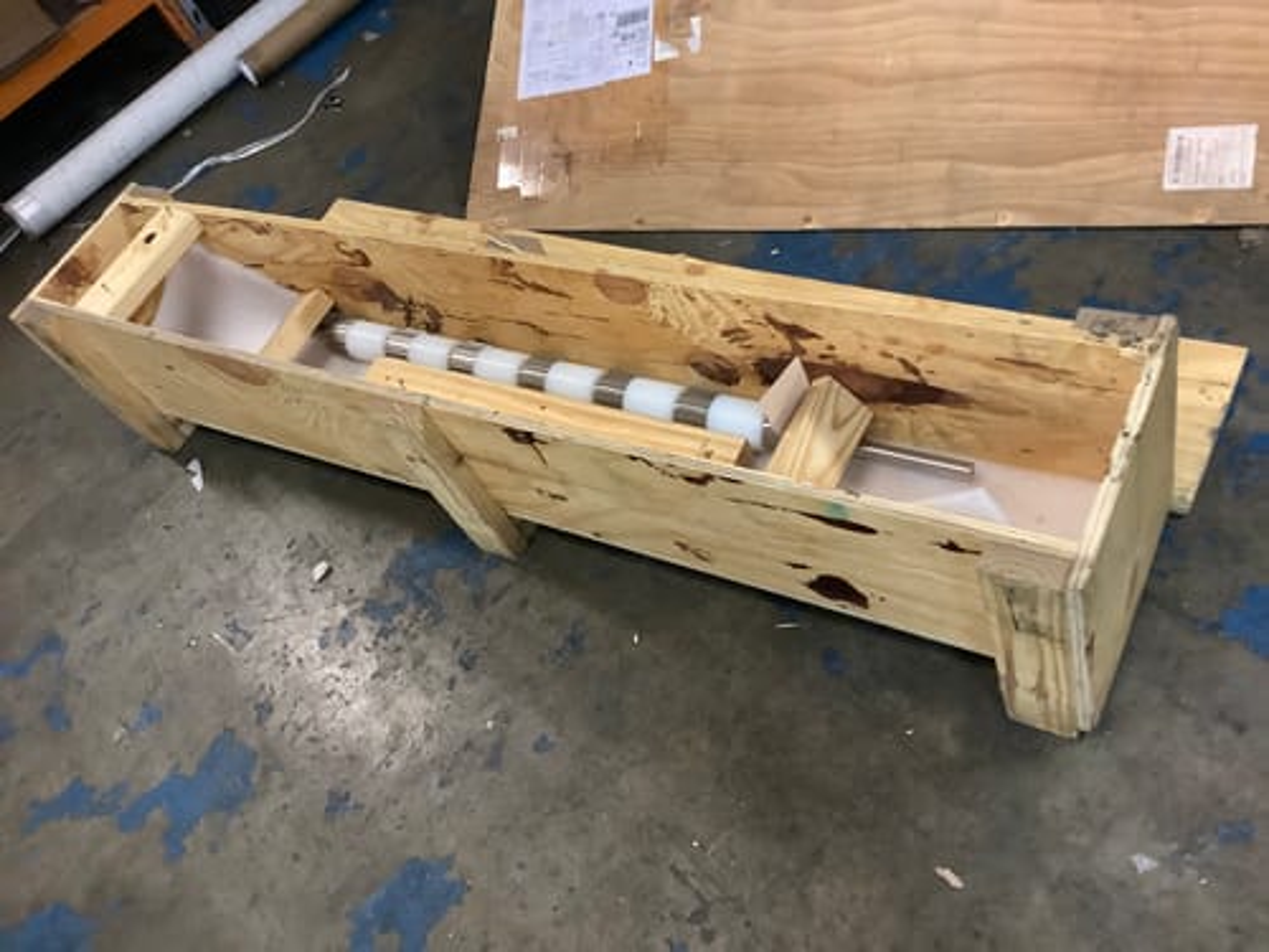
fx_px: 1136
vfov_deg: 45.4
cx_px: 634
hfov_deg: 58.4
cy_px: 476
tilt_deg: -46.9
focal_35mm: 31
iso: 400
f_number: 2.4
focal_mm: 3.3
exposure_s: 1/33
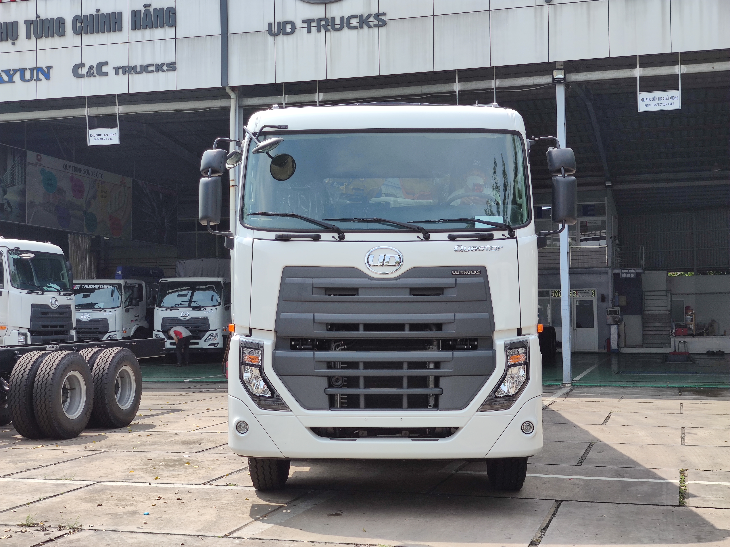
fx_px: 1033
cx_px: 365
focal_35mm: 49
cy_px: 274
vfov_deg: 29.7
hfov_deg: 38.9
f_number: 2
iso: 50
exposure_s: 1/1190
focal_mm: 8.16
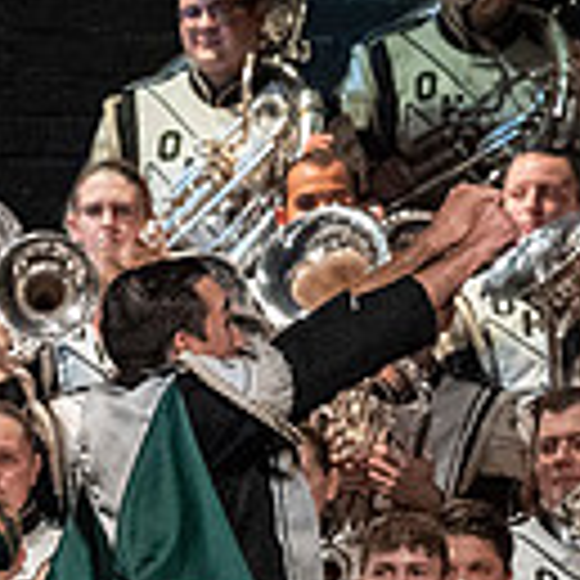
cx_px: -468
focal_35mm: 856
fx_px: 16227
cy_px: 647
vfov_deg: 2.0
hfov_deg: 2.0
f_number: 4
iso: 4000
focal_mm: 150
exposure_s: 1/500
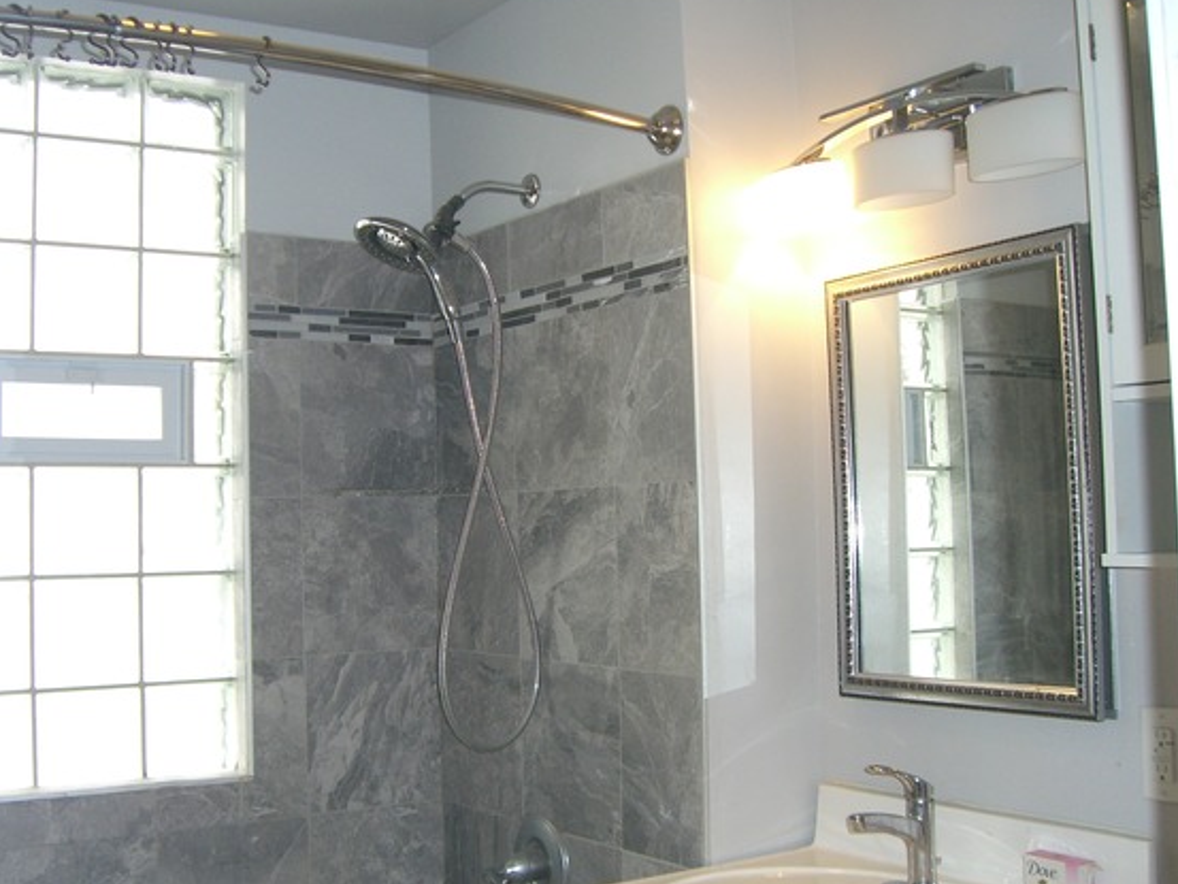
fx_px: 1498
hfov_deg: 42.9
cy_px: 445
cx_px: 539
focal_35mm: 44
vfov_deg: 32.9
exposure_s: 1/60
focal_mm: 6.2
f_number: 2.7
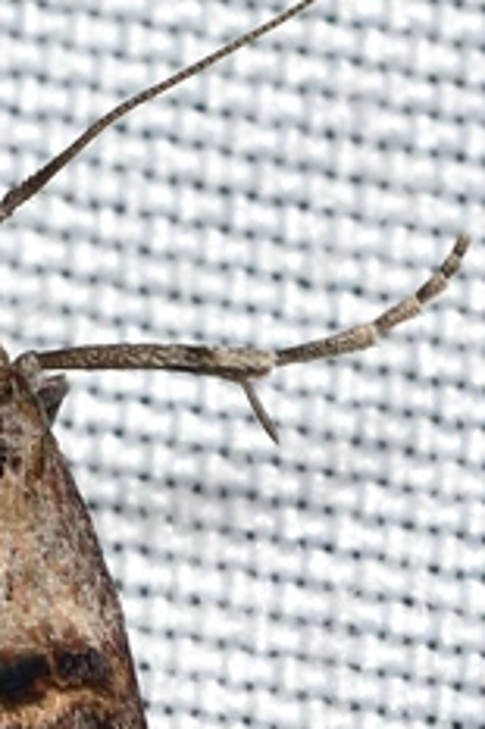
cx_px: -59
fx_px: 12527
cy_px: 629
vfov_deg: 3.3
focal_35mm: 619
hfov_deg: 2.2
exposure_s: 1/250
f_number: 10
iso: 100
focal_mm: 150
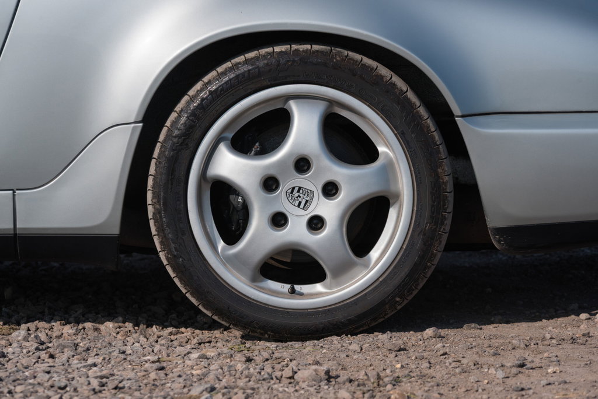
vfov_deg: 7.4
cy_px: 200
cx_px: 299
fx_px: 3075
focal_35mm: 185
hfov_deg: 11.1
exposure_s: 1/640
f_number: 8
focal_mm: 185
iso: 500
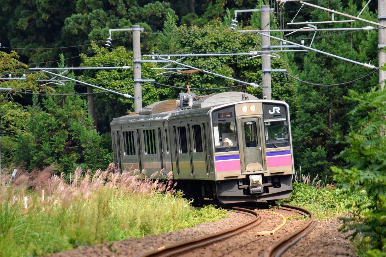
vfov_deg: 3.3
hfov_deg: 4.9
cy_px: 128
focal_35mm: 420
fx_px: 4503
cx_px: 193
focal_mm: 280
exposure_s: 1/1000
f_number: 5.6
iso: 450
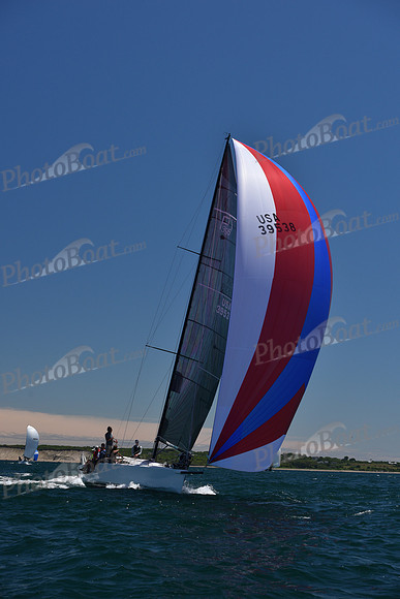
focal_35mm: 70
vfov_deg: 28.8
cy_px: 300
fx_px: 1166
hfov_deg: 19.5
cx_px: 200
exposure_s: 1/800
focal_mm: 70
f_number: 7.1
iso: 250
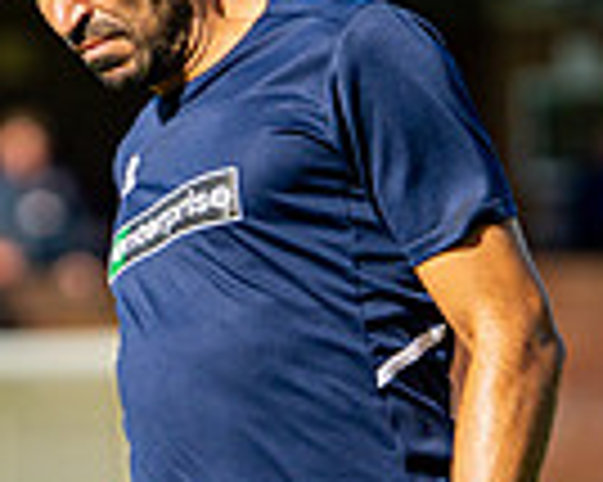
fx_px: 11645
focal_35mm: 653
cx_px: 153
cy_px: 635
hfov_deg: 3.0
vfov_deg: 2.4
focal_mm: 85
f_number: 1.4
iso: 100
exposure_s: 1/8000
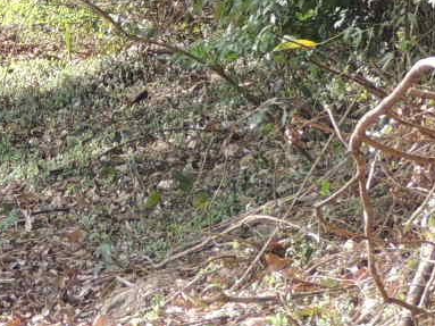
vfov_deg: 3.9
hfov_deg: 5.2
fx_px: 4724
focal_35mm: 376
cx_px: -161
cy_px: -176
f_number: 4.1
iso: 100
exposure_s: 1/100
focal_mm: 16
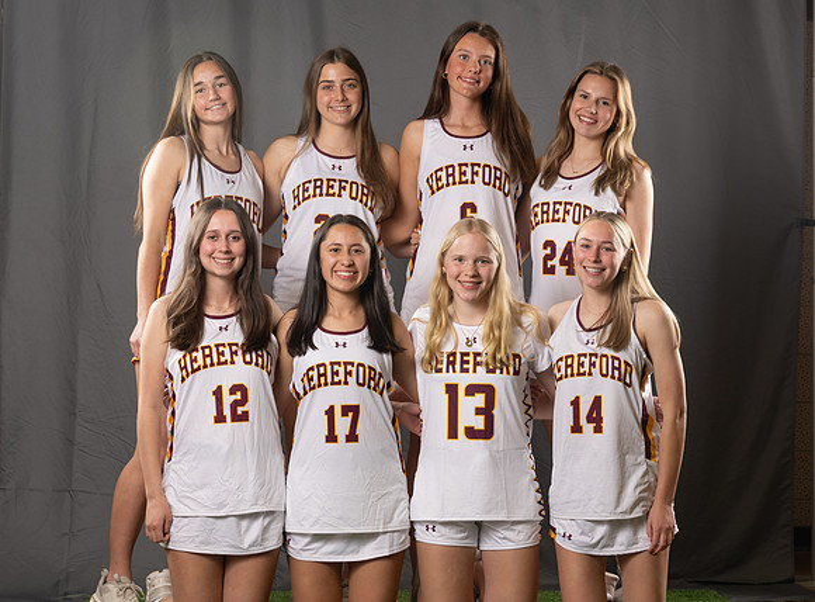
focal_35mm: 101
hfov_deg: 19.5
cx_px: 491
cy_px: 307
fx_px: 2375
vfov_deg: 14.4
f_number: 5.6
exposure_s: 1/160
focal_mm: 82
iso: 125
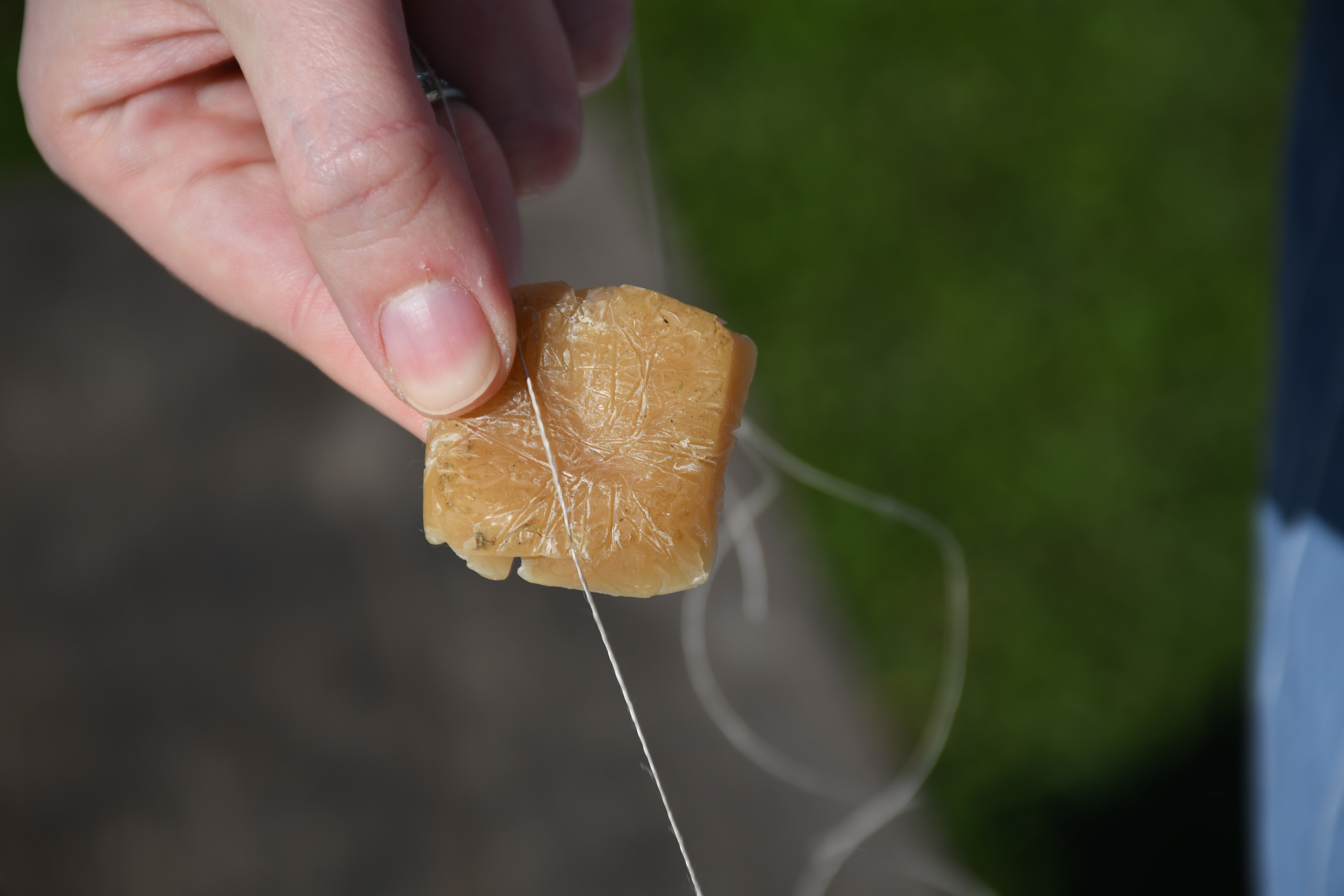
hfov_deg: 9.8
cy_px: 448
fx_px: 7839
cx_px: 672
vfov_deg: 6.5
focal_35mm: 210
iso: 100
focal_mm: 140
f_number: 9
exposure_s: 1/320
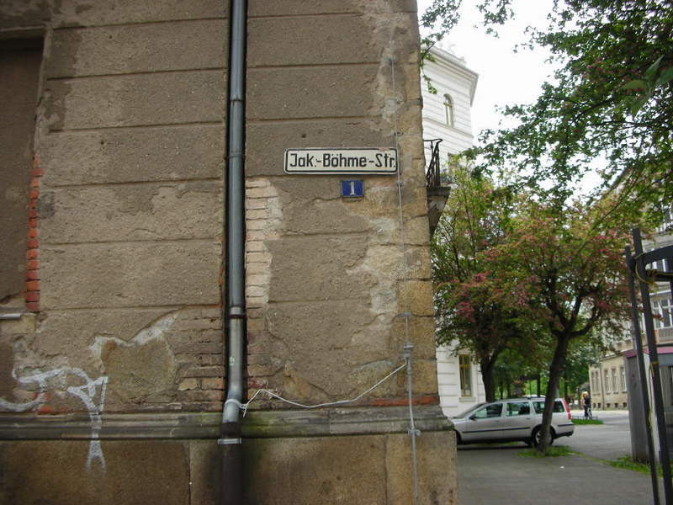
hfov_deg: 52.6
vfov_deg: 40.7
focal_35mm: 35
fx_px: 680
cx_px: 336
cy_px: 252
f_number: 3
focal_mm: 5.8
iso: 50
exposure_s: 1/304
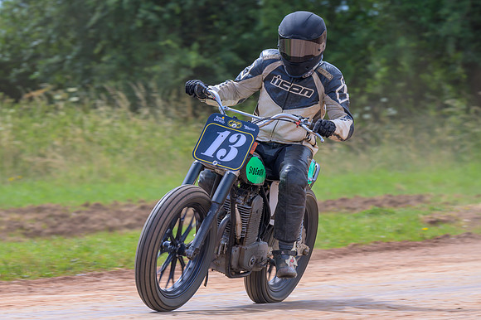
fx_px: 4608
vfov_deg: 4.0
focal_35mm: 345
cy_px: 173
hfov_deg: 6.0
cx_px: 204
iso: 220
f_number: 7.1
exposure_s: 1/320
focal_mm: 200
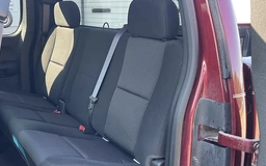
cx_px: 89
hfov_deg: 41.3
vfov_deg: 26.7
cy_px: 115
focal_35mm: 48
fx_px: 348
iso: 64
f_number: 1.8
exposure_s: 1/121
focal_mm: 3
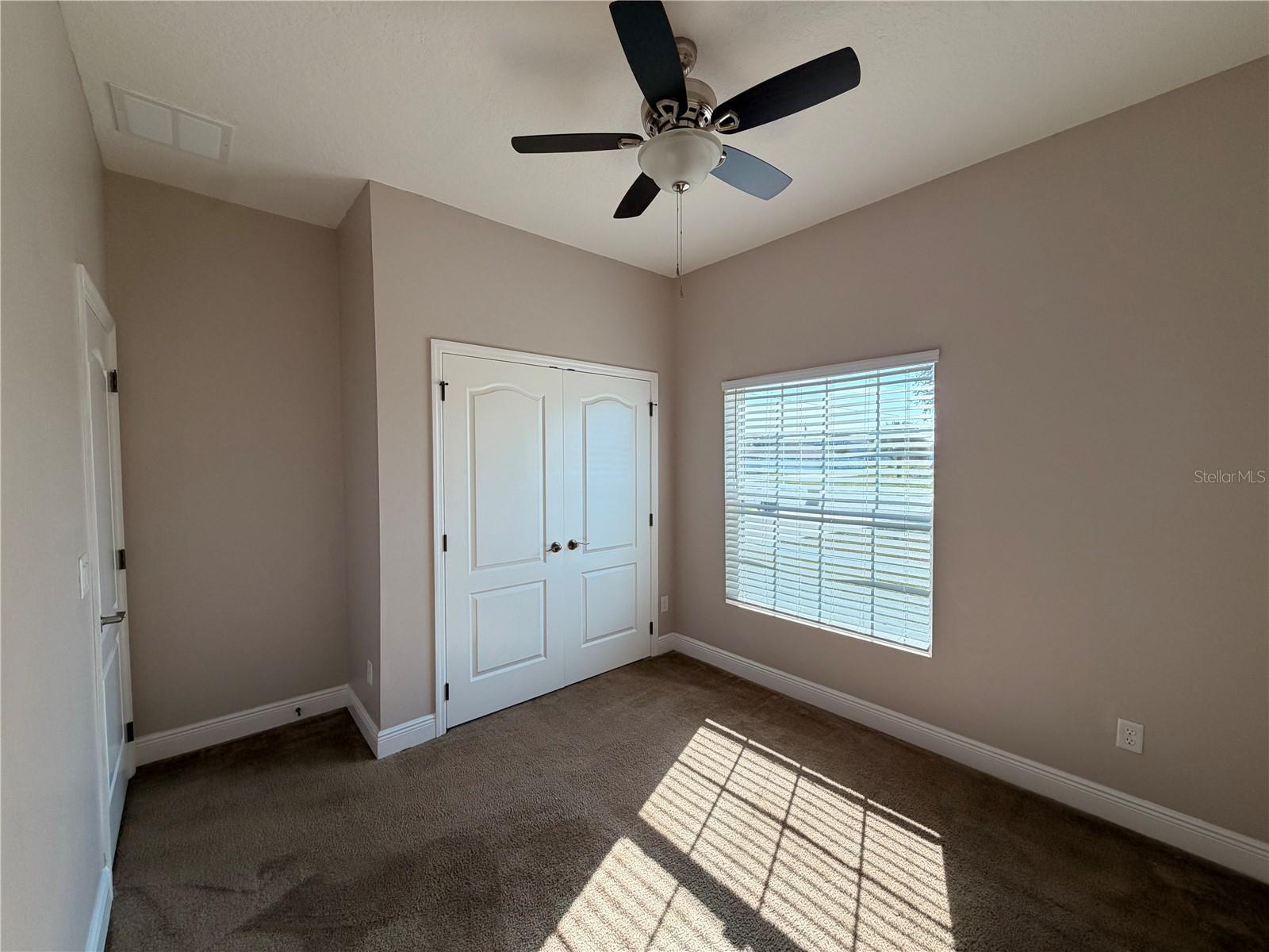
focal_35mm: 14
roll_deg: +0.7
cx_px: 634
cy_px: 476
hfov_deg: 102.1
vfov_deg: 85.7
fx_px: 513
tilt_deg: -2.9
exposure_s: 1/173
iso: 64
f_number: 2.2
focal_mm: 2.22
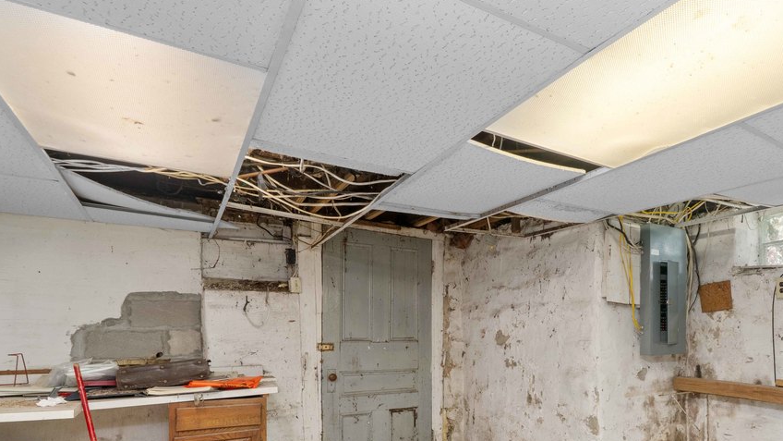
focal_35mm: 24
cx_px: 612
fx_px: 498
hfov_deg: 69.8
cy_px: 345
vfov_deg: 45.6
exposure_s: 1/1.25
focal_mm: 12
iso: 800
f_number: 10
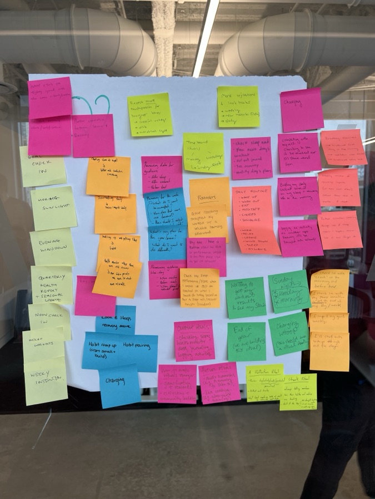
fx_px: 376
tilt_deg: -6.1
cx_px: 188
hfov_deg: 53.1
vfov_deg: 67.3
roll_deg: +1.1
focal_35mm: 26
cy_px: 250
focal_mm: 5.7
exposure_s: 1/130
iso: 32
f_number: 1.5
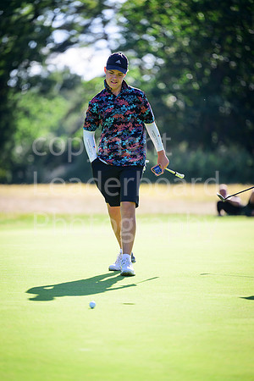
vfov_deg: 10.3
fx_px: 2117
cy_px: 190
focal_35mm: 200
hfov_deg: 6.9
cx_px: 127
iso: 400
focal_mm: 200
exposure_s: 1/2500
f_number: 2.8
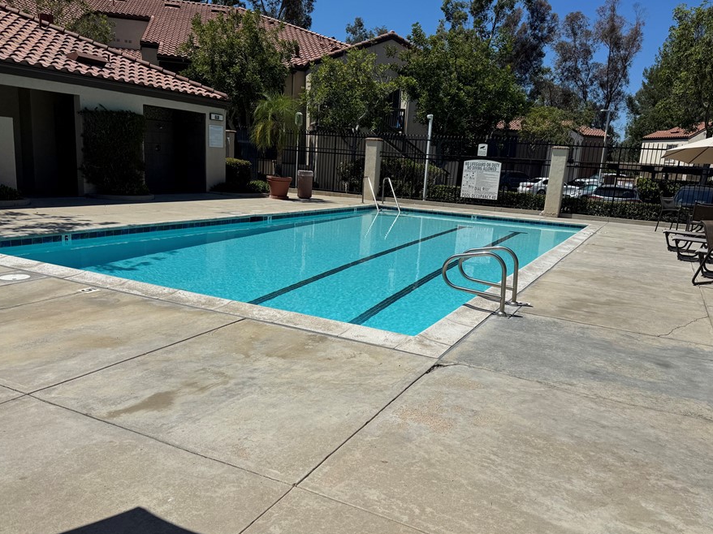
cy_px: 286
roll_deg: -4.1
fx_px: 577
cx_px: 369
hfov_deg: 63.4
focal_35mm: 28
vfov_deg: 49.7
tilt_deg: -13.0
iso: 80
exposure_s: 1/12346
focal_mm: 6.76
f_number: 1.78
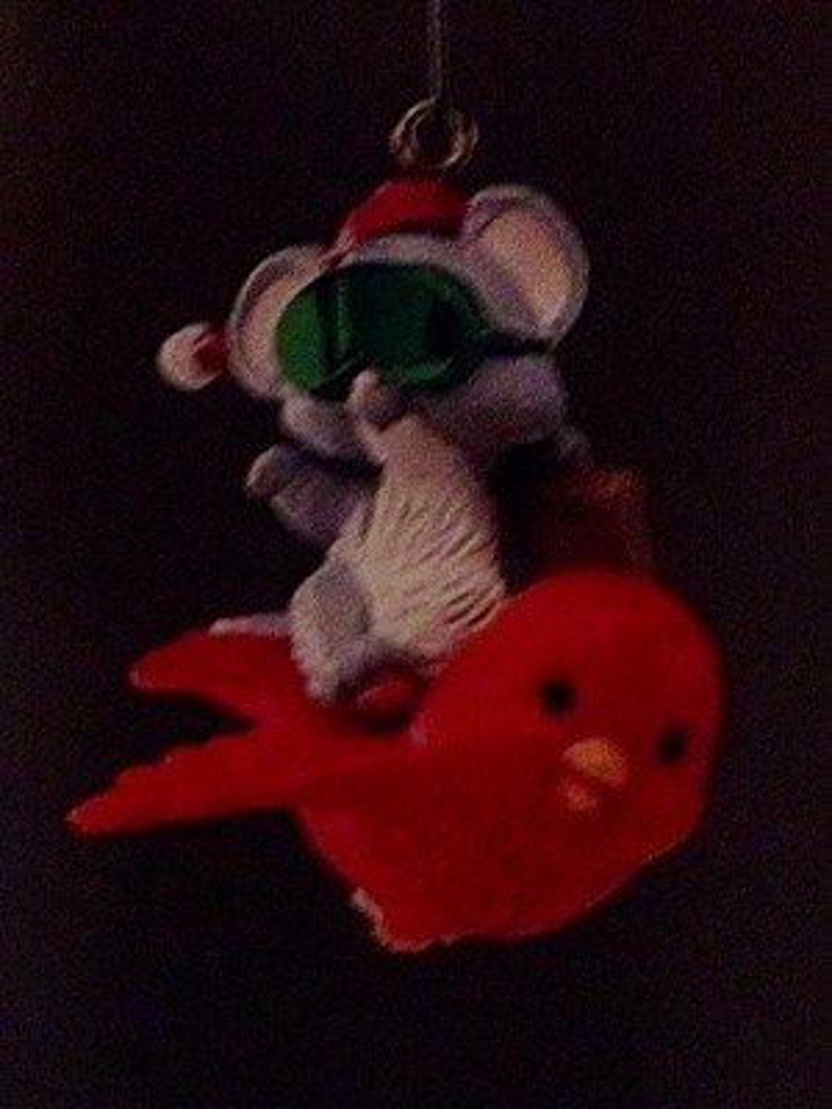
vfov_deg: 52.6
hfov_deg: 40.7
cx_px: 416
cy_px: 554
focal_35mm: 35
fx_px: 1122
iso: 800
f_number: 2.4
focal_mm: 4.28
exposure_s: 1/15
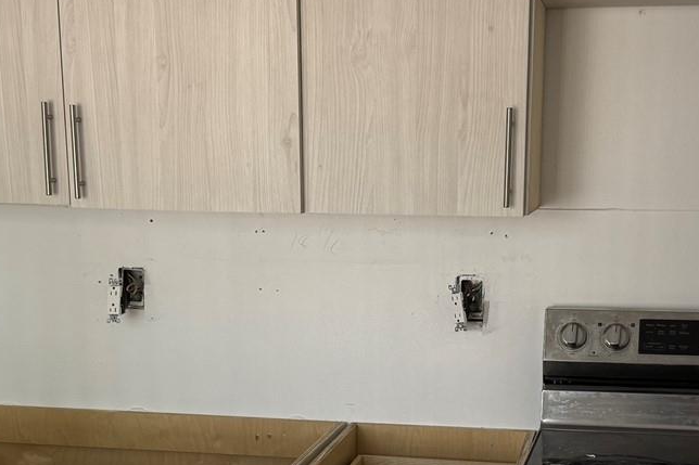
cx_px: 420
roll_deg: -0.4
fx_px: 1203
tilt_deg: -11.5
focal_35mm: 62
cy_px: 392
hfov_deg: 32.3
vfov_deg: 21.5
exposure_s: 1/121
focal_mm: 6.76
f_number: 1.78
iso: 125
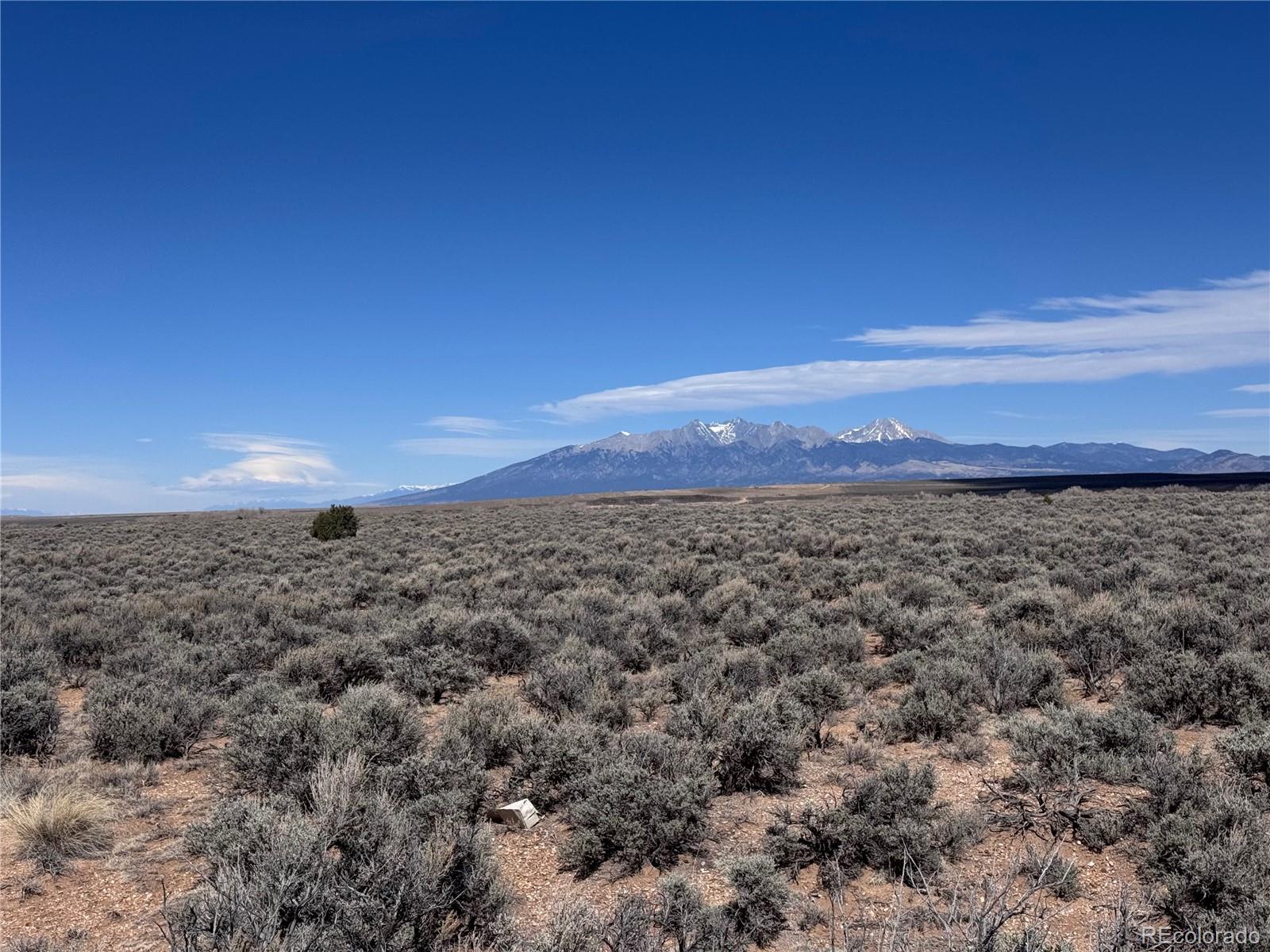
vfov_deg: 30.3
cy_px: 476
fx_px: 1761
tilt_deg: +0.0
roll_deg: +1.4
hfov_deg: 39.7
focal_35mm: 48
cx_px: 635
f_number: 1.78
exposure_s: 1/10526
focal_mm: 6.76
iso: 80
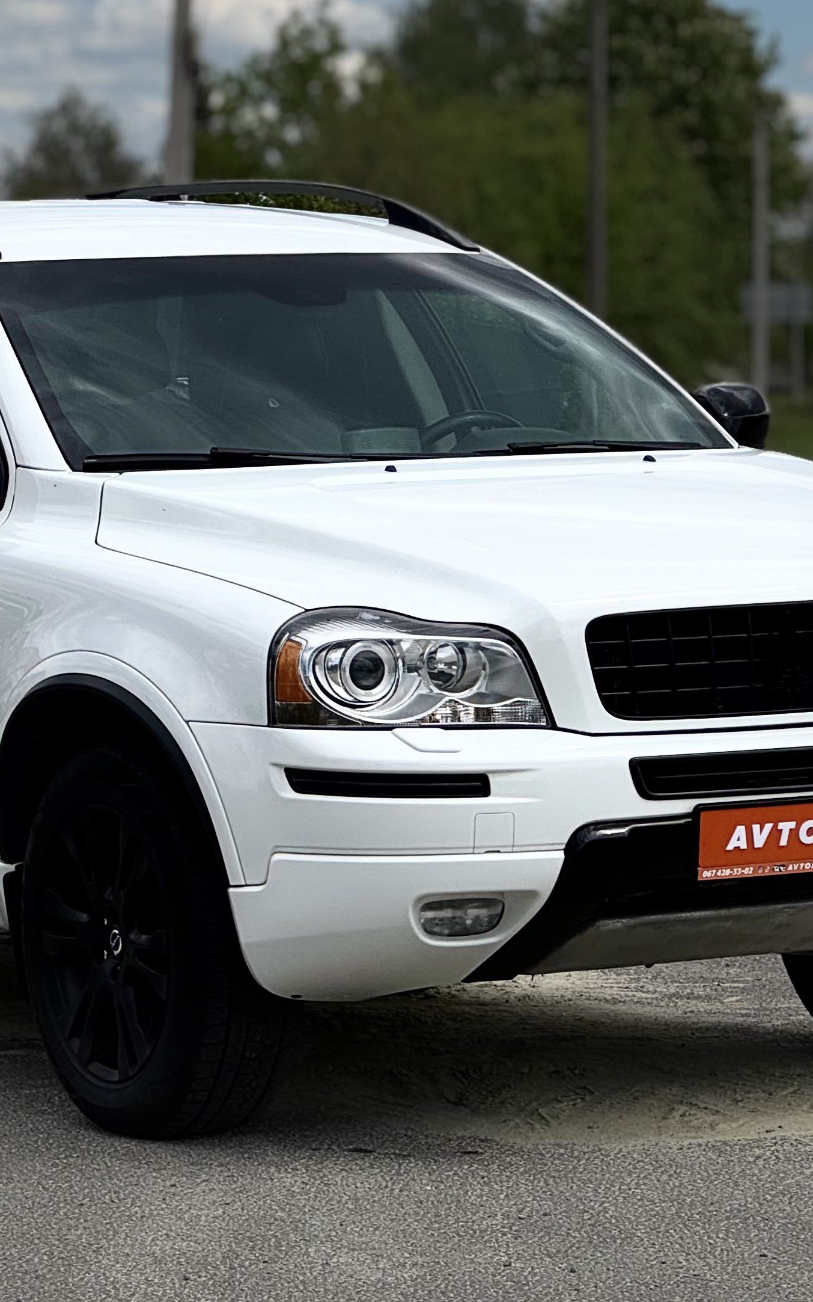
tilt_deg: -2.3
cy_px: 586
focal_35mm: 152
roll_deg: +0.2
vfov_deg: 13.8
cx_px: 286
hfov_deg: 8.6
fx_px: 5389
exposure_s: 1/2597
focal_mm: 9
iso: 25
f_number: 2.8
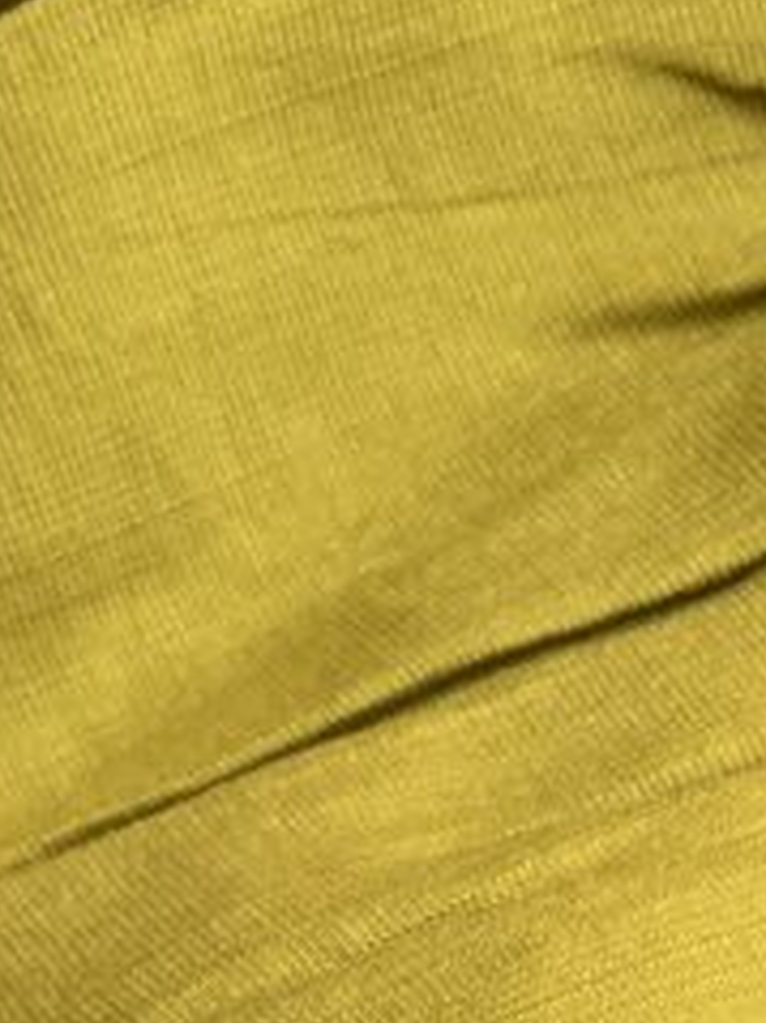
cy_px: 1618
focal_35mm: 97
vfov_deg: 17.7
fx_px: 2865
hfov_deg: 15.2
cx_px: 479
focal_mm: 3
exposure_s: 1/211
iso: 16
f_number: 1.8
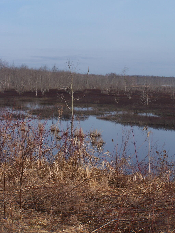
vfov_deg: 23.8
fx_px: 553
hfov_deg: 18.0
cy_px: 116
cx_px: 88
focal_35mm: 82
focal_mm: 13.7
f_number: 4.5
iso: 80
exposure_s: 1/800
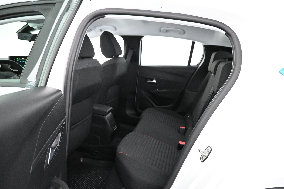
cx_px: 142
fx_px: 189
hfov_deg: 73.7
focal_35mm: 24
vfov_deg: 53.1
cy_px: 94
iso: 4000
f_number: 3.5
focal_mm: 16
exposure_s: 1/40
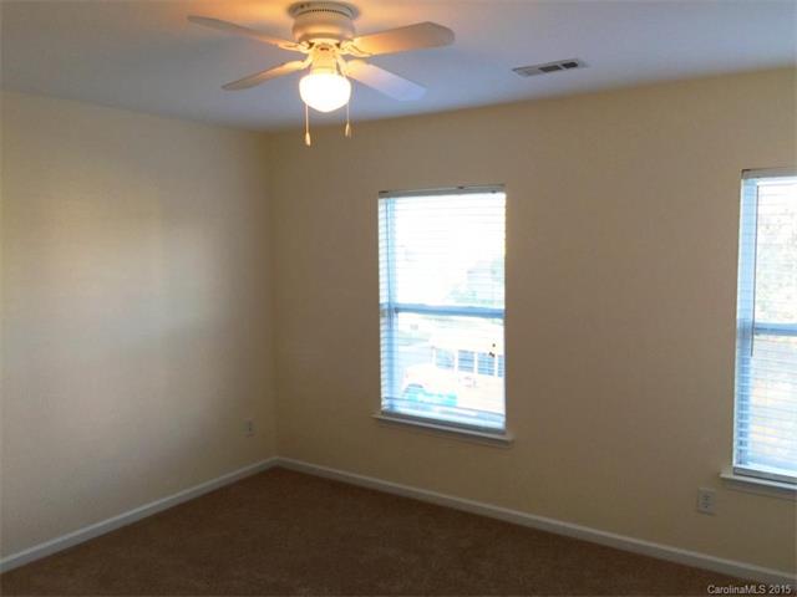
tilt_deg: -4.8
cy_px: 298
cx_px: 398
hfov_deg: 61.7
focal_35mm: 29
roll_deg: -0.9
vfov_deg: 48.2
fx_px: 668
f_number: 2.2
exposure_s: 1/30
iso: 32
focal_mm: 4.15
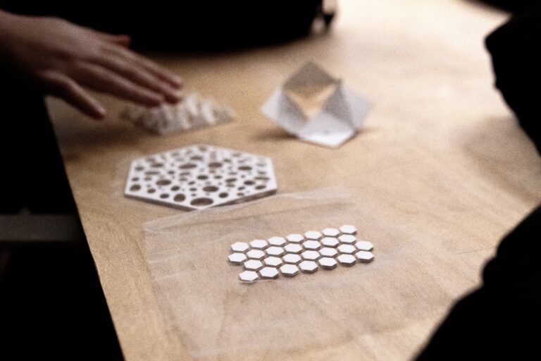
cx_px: 270
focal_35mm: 45
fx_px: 676
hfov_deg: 43.6
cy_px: 180
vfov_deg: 29.9
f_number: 2.8
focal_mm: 30
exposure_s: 1/4000
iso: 10000
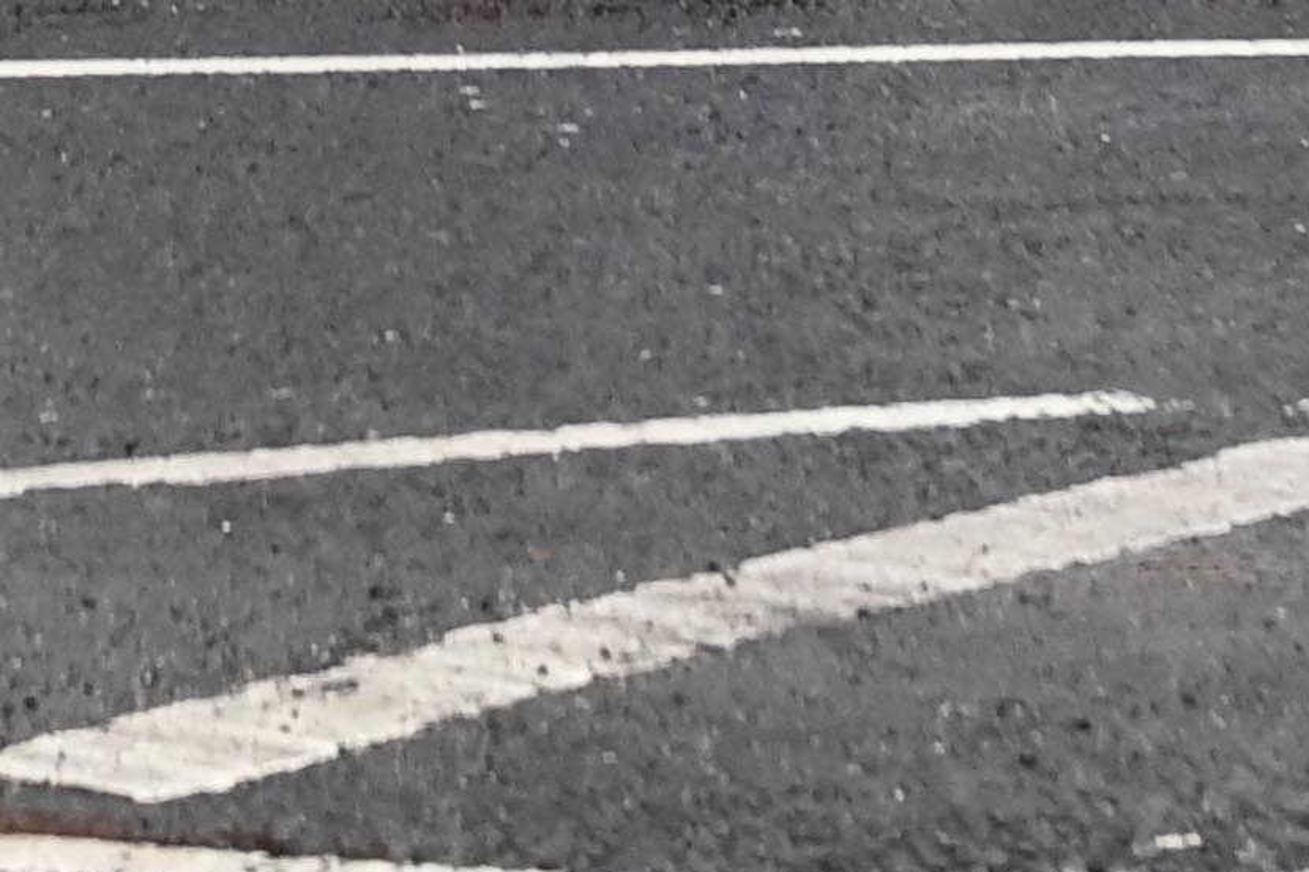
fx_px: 9270
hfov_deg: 8.1
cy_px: -1753
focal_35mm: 255
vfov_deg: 5.1
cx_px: 177
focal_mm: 38
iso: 1000
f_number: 4.5
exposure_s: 1/800
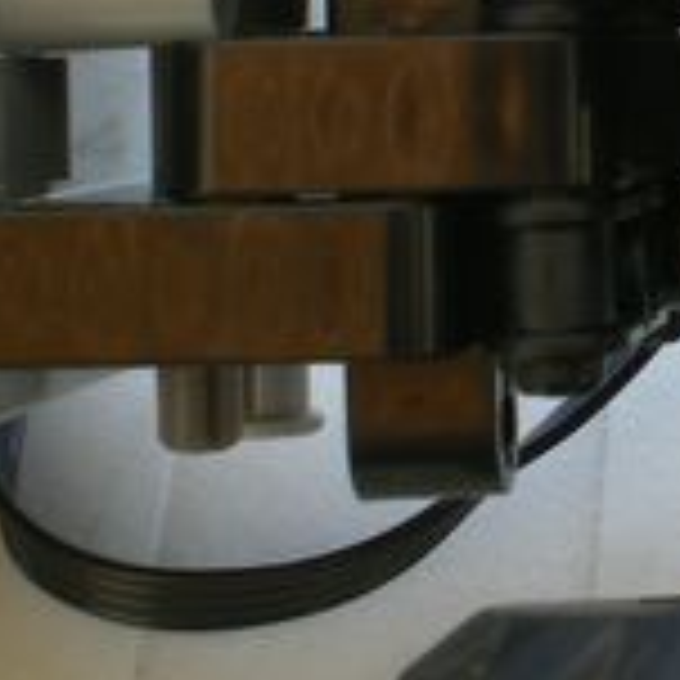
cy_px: -392
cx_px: 1108
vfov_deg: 11.7
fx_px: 3156
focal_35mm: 142
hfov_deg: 11.6
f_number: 4.6
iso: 64
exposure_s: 1/100
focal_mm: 6.3
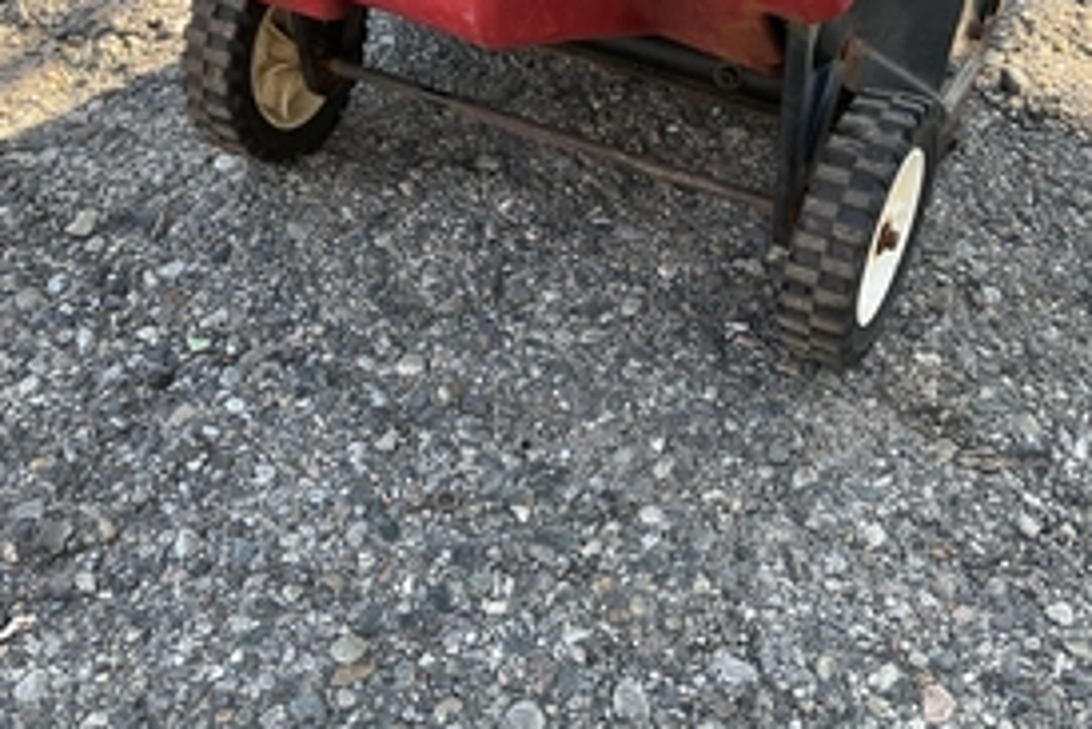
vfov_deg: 30.5
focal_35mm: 44
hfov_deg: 44.5
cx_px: 582
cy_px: 307
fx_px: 1335
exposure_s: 1/122
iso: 25
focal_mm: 3
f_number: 1.8
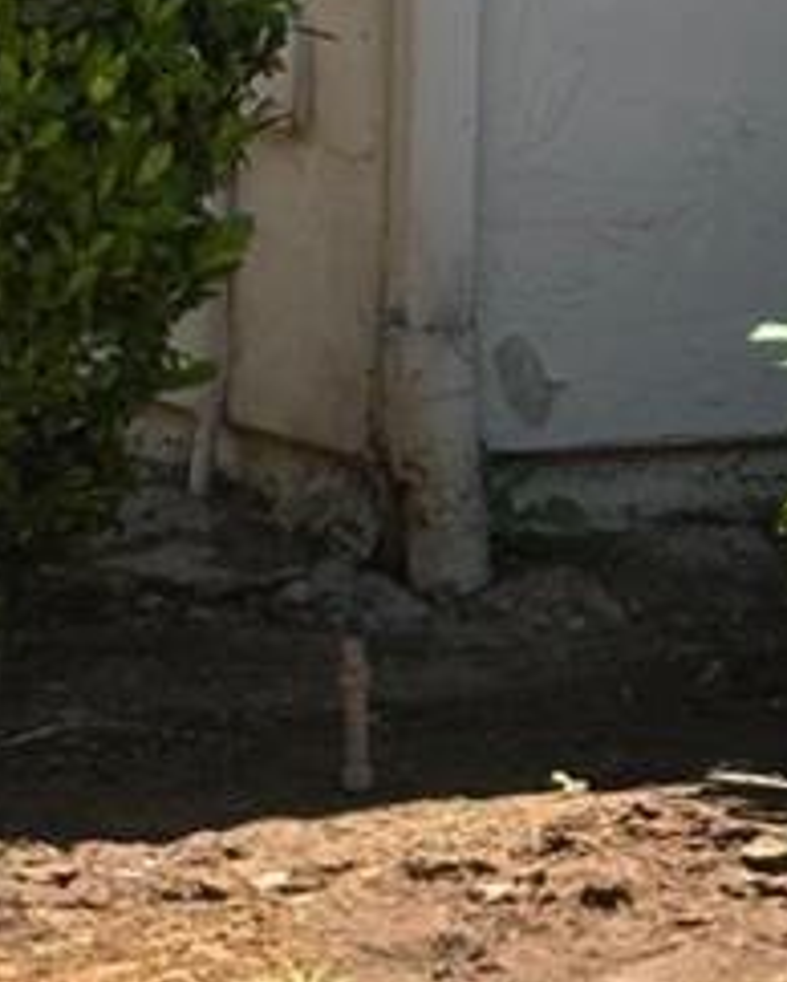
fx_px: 8433
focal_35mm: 290
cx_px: 172
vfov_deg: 6.5
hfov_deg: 5.3
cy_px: -710
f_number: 1.78
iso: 64
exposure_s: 1/1433
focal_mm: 6.86
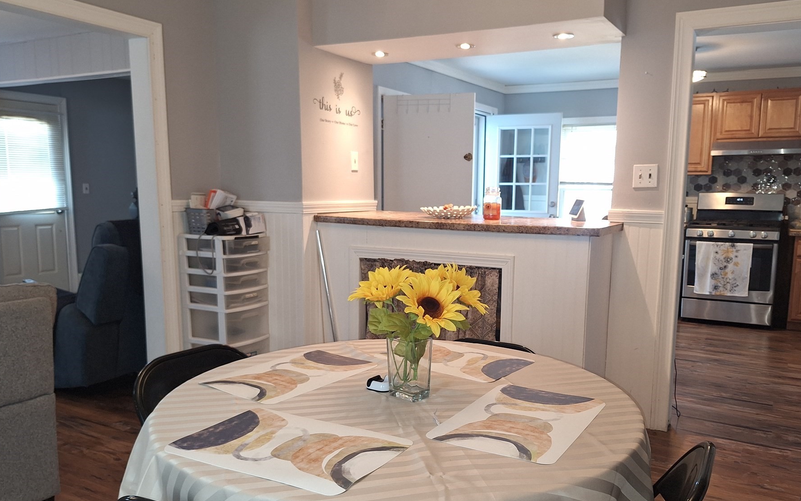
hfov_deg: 66.4
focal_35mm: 28
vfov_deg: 44.5
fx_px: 611
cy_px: 279
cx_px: 432
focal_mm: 5.54
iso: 125
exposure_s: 1/40
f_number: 1.8
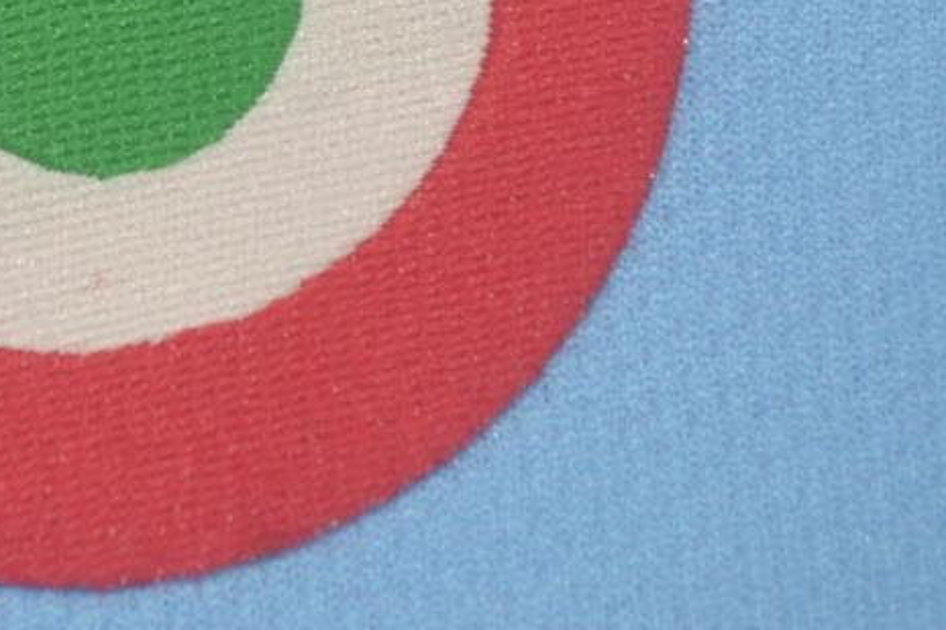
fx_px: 5048
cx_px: 110
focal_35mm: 192
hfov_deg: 10.7
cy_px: -22
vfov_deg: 7.1
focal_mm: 55
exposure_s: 1/60
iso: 200
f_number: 5.6
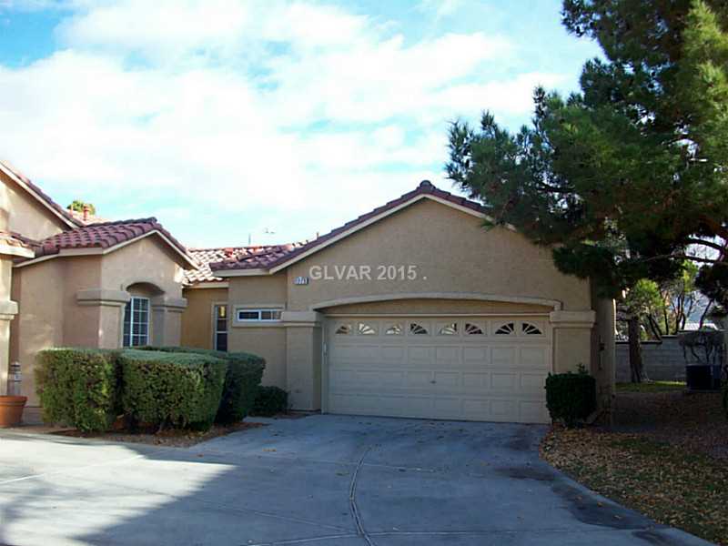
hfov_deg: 54.0
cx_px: 364
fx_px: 715
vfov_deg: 41.8
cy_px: 273
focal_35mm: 34
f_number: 2.8
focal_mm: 5.7
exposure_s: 1/425
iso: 80
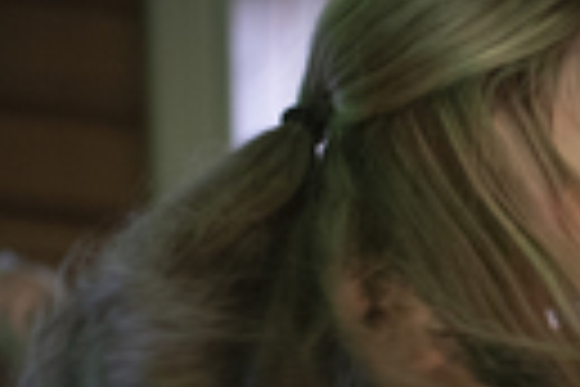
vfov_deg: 5.6
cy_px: 596
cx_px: 998
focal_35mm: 244
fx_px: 3931
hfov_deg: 8.2
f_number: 1.8
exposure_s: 1/320
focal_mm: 50
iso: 3200
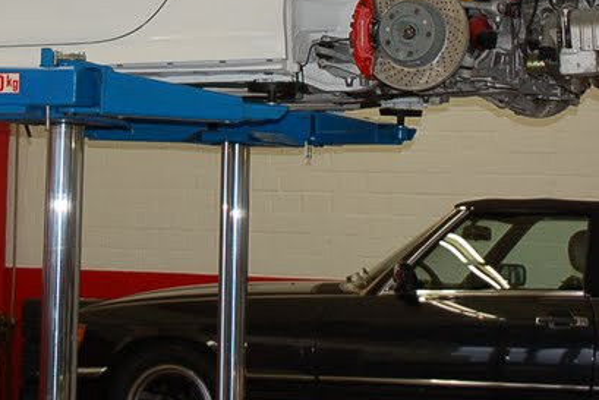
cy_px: -86
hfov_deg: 15.6
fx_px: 2185
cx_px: 182
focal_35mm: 131
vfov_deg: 10.3
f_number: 4.2
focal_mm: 35
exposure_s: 1/60
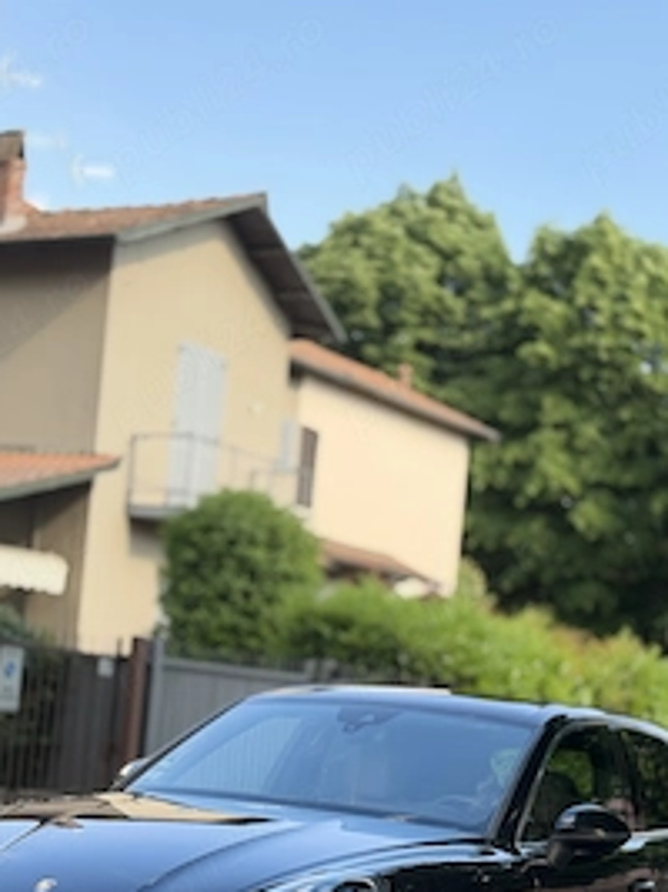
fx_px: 1854
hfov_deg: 20.4
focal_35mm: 72
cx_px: 334
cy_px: 661
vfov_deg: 26.7
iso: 64
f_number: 1.78
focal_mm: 6.76
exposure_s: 1/1013
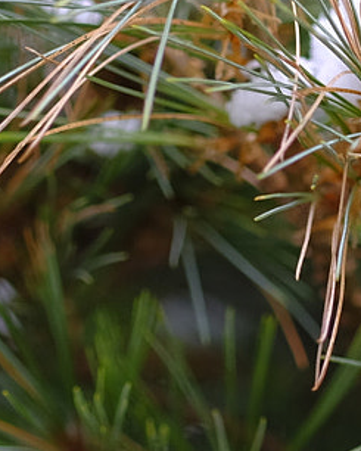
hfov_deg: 2.3
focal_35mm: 663
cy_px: -84
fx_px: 8850
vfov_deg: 2.9
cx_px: 392
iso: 200
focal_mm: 90
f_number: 2
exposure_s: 1/125
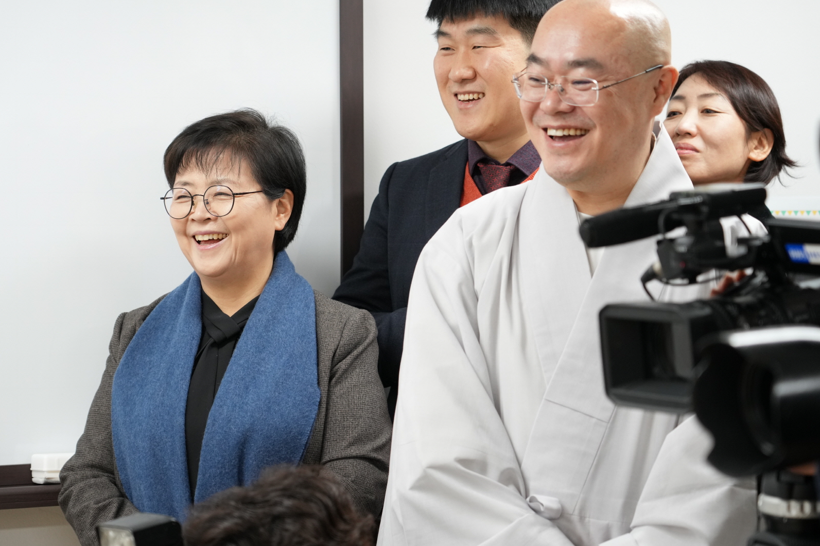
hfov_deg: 23.4
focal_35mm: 87
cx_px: 405
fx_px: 1981
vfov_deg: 15.7
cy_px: 278
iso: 1600
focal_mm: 77
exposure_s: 1/160
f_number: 4
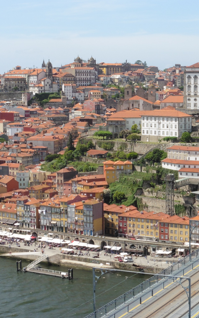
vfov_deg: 23.6
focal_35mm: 88
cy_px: 159
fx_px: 763
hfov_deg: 14.7
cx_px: 177
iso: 100
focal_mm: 11
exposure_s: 1/320
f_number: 5.6
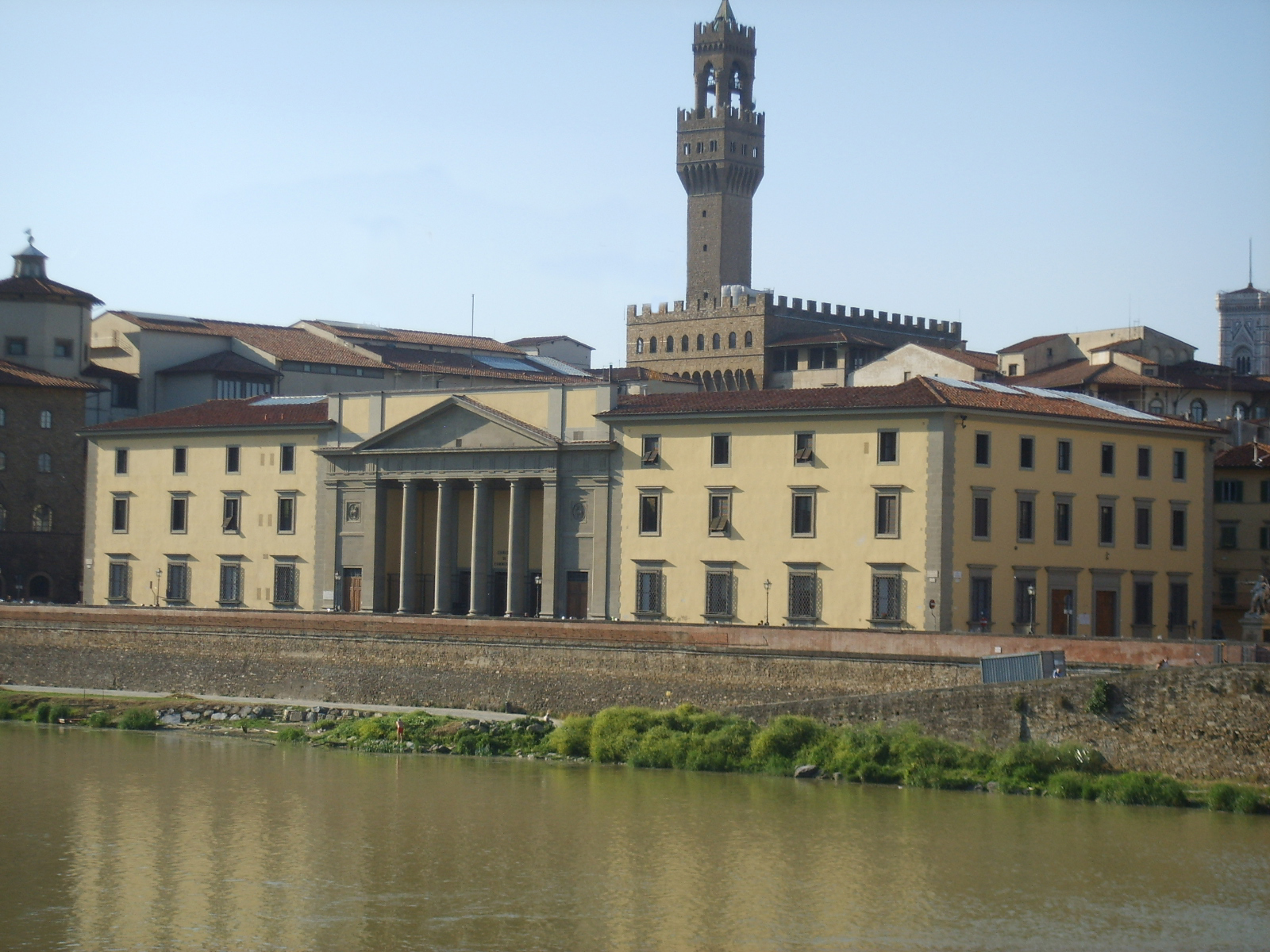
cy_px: 476
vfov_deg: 18.4
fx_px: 2935
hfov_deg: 24.4
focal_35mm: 80
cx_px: 635
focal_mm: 13.7
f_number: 4.2
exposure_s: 1/500
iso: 50
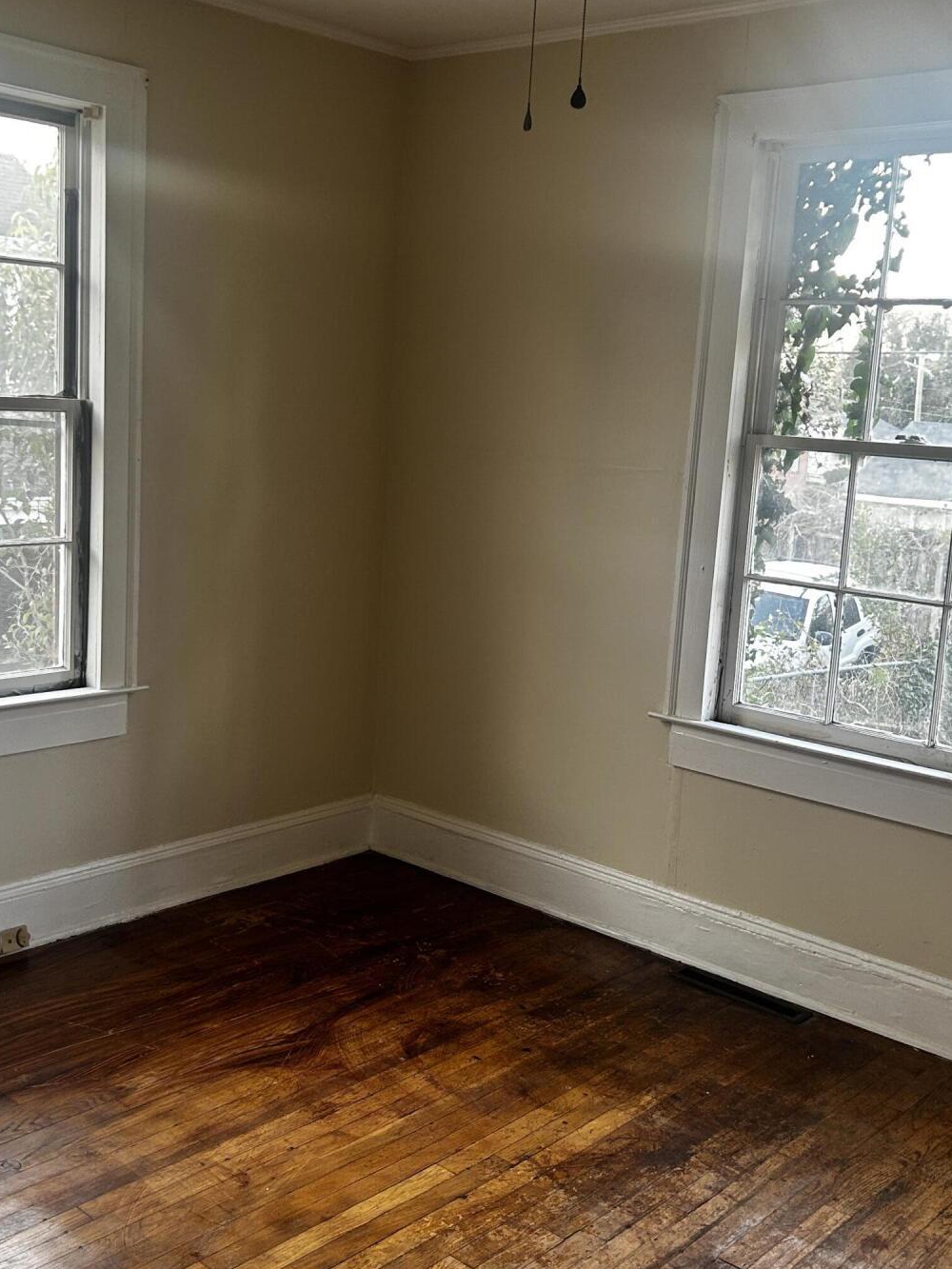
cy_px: 624
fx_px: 1430
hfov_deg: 36.7
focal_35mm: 39
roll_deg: -3.0
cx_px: 398
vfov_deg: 47.9
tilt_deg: -10.0
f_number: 1.5
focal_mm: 5.7
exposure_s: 1/60
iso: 100
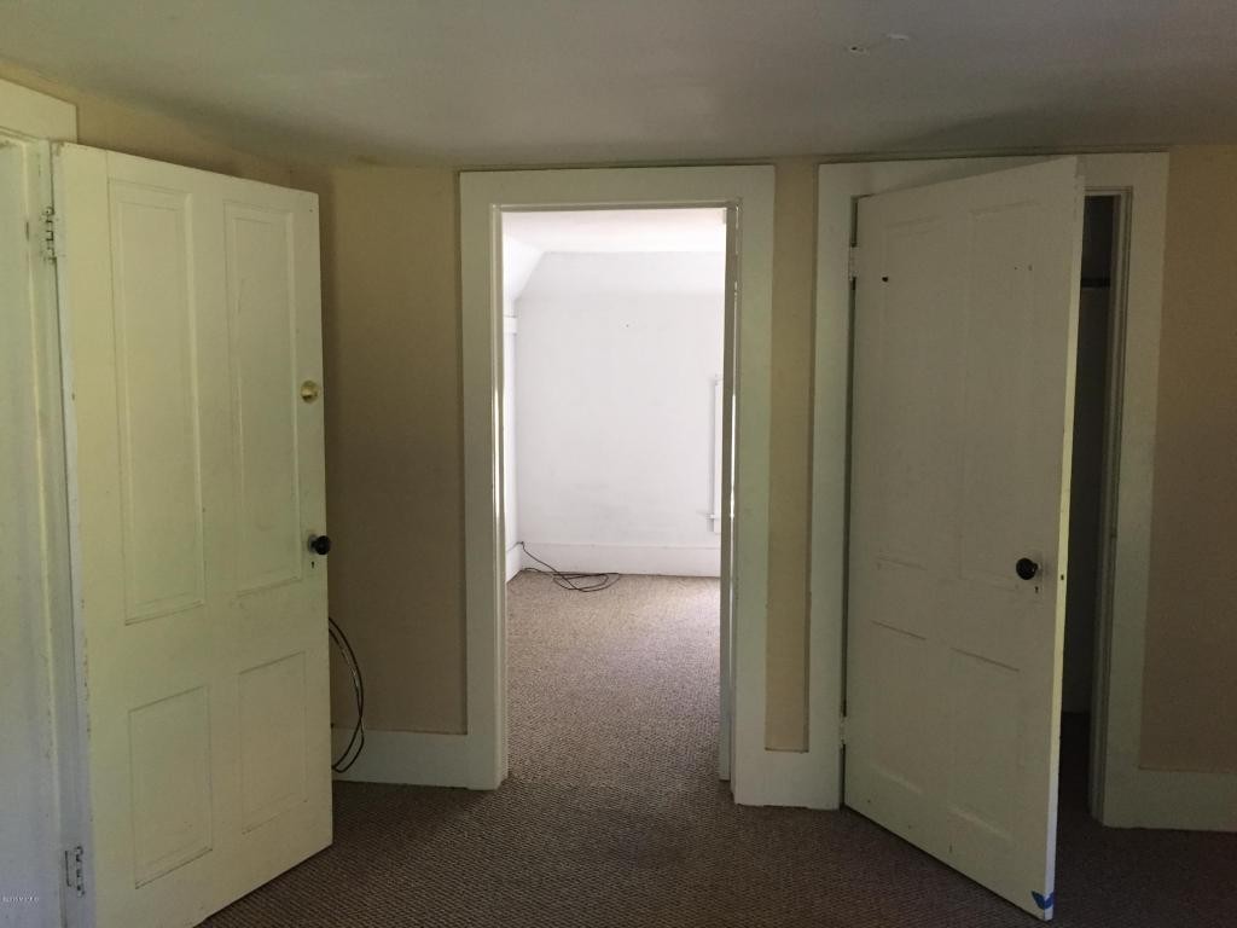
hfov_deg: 61.7
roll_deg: +0.3
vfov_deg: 48.2
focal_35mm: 29
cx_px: 618
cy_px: 464
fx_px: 1036
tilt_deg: -6.9
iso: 125
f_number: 2.2
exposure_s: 1/30
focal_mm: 4.15
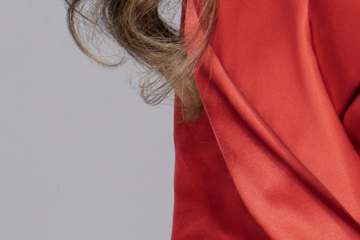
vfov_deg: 4.3
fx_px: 3109
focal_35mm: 311
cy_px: -400
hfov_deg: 6.5
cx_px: 607
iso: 400
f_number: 14
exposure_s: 1/160
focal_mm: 52
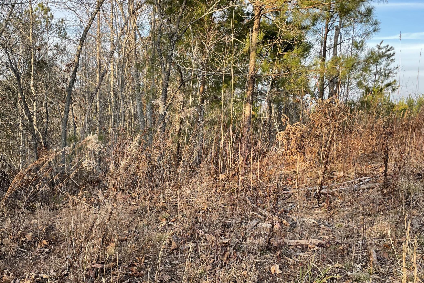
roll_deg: -1.9
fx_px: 459
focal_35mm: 39
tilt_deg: -3.5
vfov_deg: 34.2
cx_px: 202
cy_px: 150
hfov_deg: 49.5
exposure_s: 1/493
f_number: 1.6
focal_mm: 4.2
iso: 32
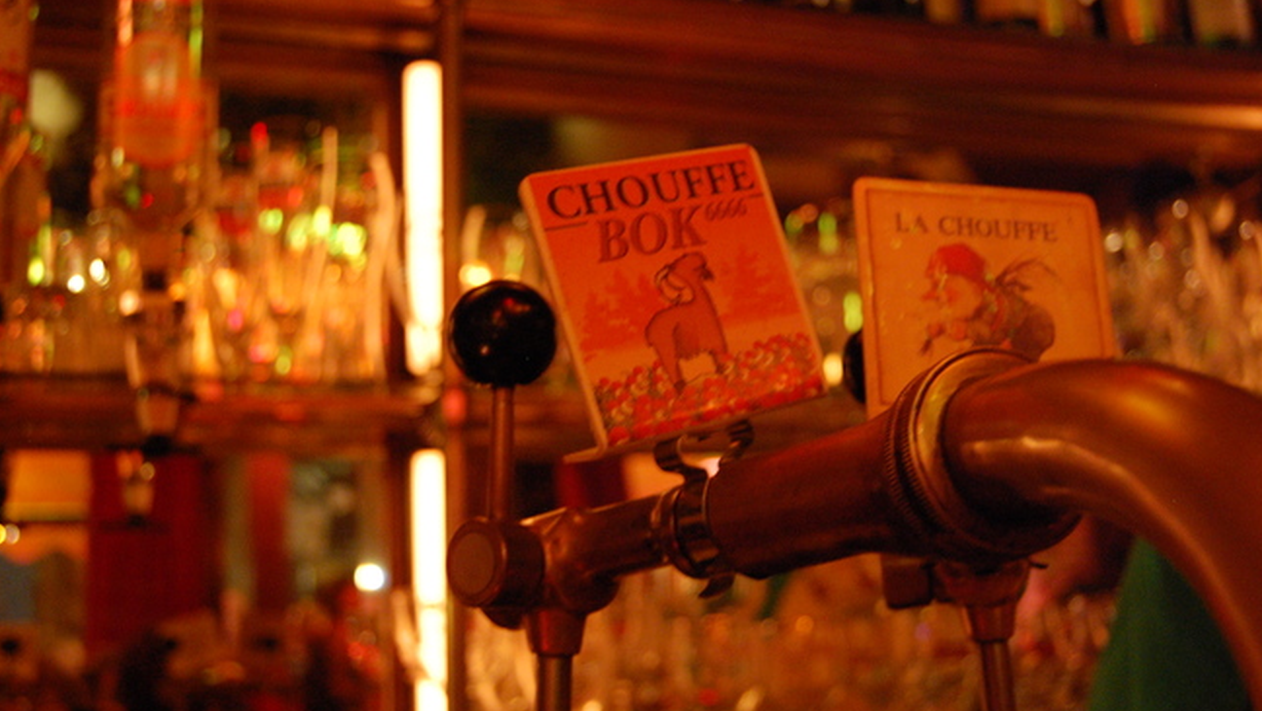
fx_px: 1607
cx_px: 629
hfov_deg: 42.9
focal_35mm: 48
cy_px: 372
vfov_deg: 24.9
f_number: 4.2
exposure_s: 1/4
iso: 1600
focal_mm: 30
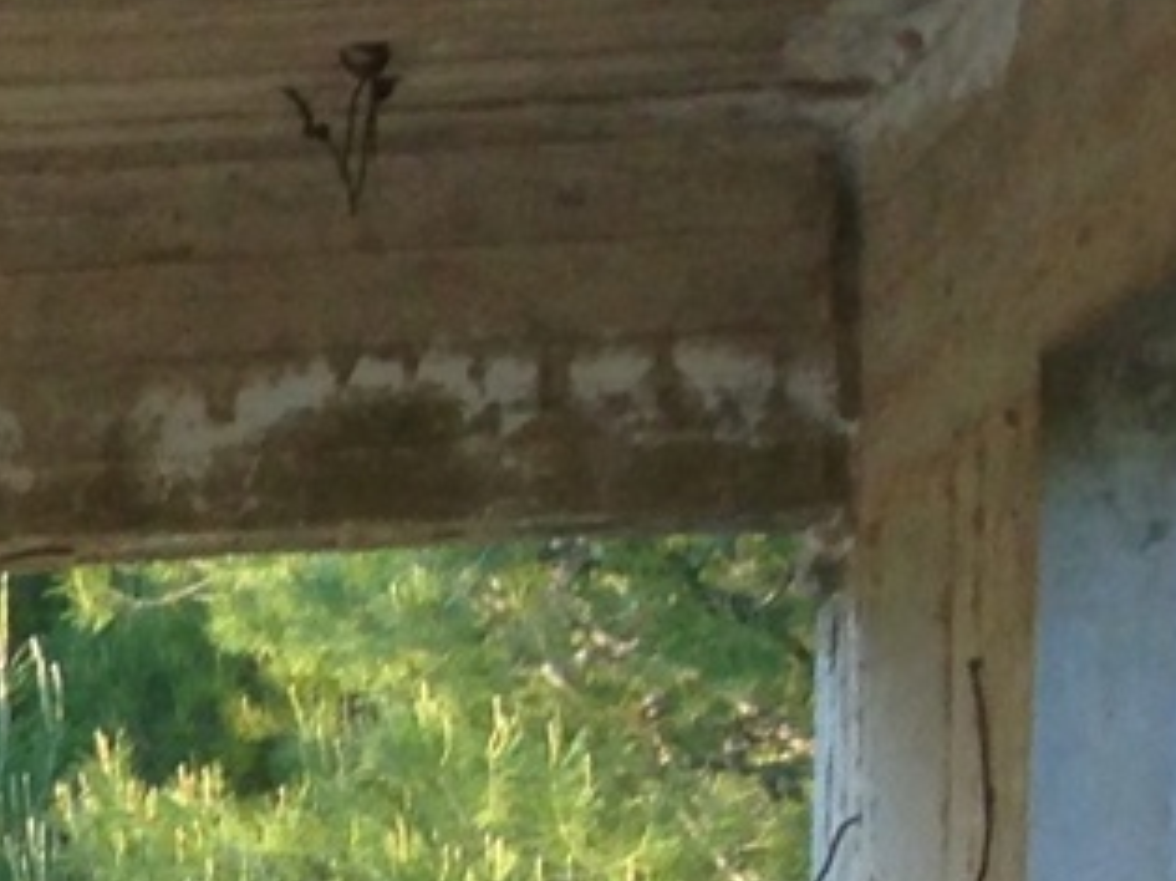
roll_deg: -1.0
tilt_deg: -3.4
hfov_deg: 8.4
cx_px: -2210
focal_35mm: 201
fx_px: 6826
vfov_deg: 7.2
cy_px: 1613
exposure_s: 1/60
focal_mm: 4.12
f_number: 2.4
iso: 64
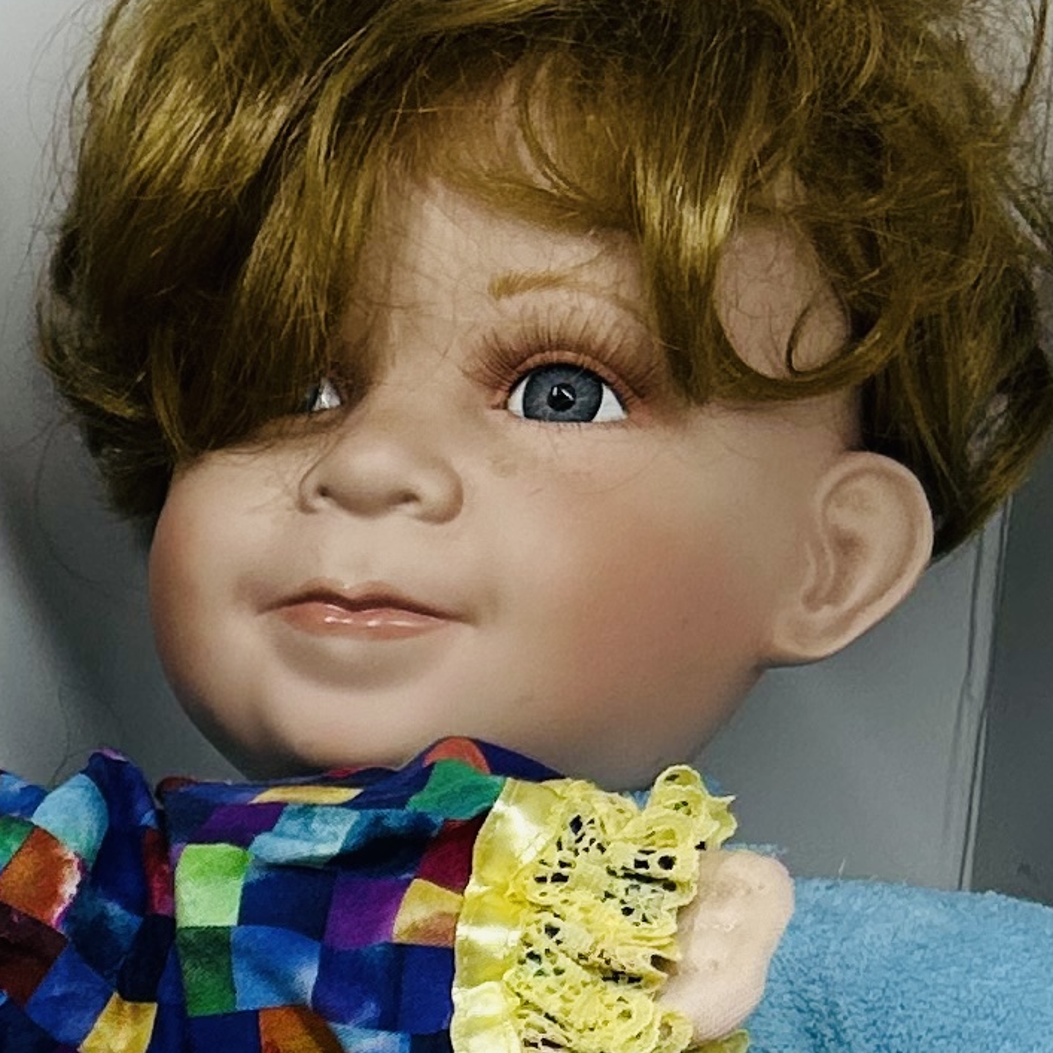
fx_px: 4508
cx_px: -837
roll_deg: +0.5
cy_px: 1482
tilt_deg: -17.7
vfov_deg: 12.8
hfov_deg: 12.2
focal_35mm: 131
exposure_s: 1/769
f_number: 1.5
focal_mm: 5.7
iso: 50
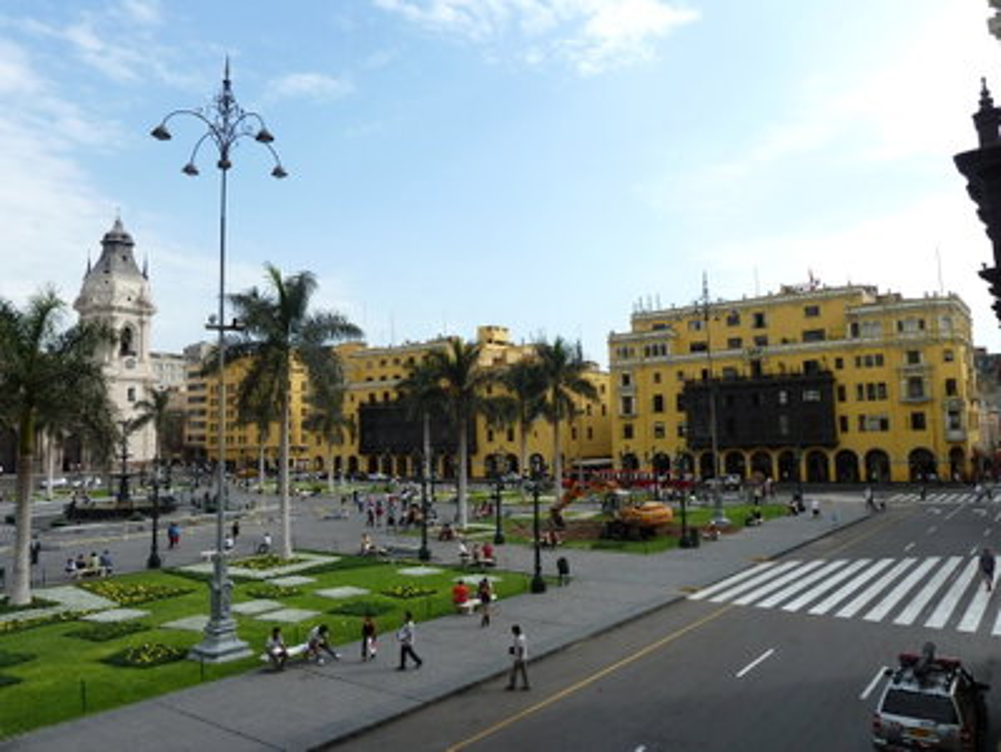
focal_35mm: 25
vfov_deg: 55.0
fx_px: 724
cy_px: 376
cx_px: 500
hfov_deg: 69.3
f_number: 4
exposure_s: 1/500
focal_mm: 4.1
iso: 80
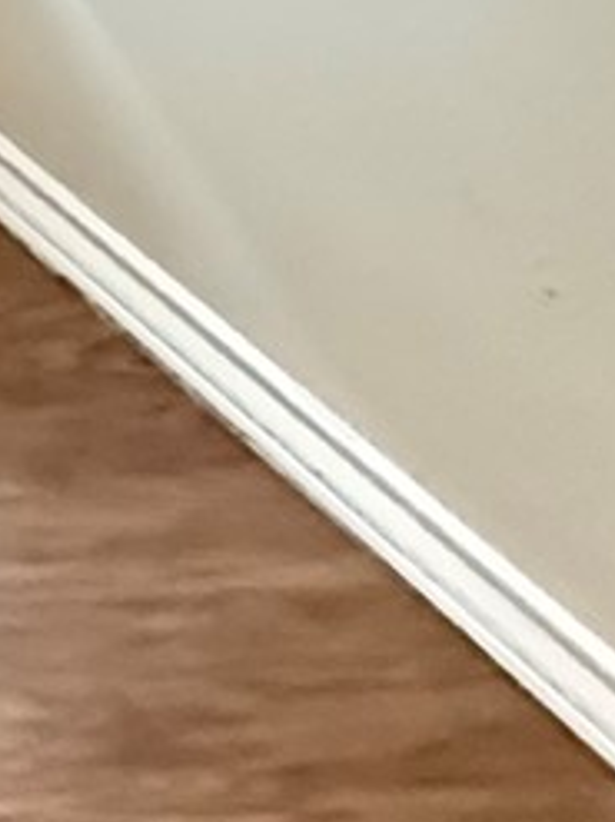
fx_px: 2750
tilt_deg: -15.2
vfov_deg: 15.4
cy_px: -486
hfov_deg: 8.6
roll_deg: +1.6
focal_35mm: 116
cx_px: -1606
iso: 1600
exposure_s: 1/40
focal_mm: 2.22
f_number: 2.2
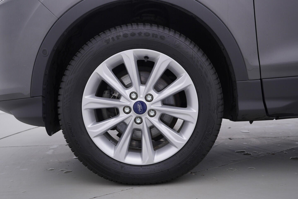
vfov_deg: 36.9
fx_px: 298
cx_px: 149
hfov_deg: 53.1
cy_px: 100
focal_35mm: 36
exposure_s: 1/80
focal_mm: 24
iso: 125
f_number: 4
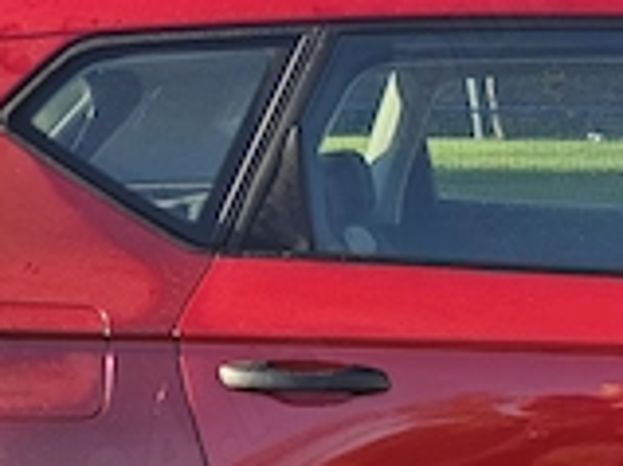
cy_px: 560
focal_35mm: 87
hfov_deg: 19.8
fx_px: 1565
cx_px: 909
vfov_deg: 16.3
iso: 25
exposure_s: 1/472
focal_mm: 5.4
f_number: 1.8
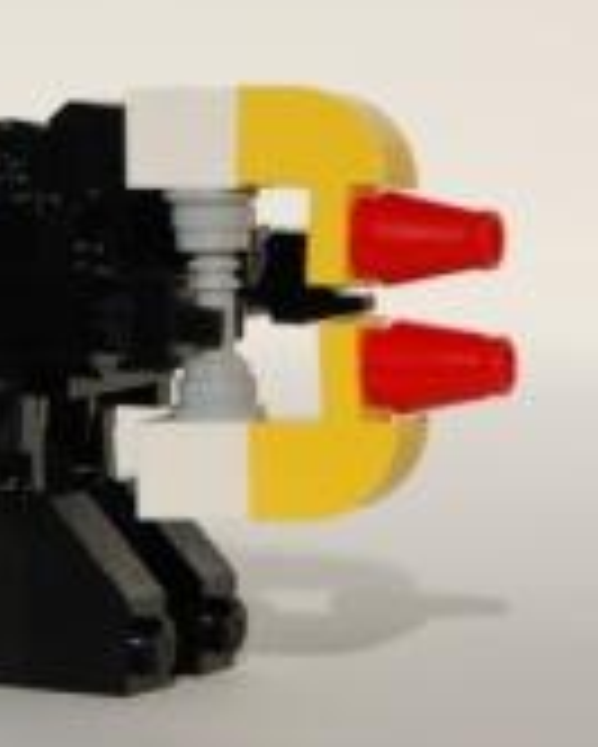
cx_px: 103
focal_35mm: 511
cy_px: 248
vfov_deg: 3.8
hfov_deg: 3.0
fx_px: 11300
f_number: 9
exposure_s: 1/1250
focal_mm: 135
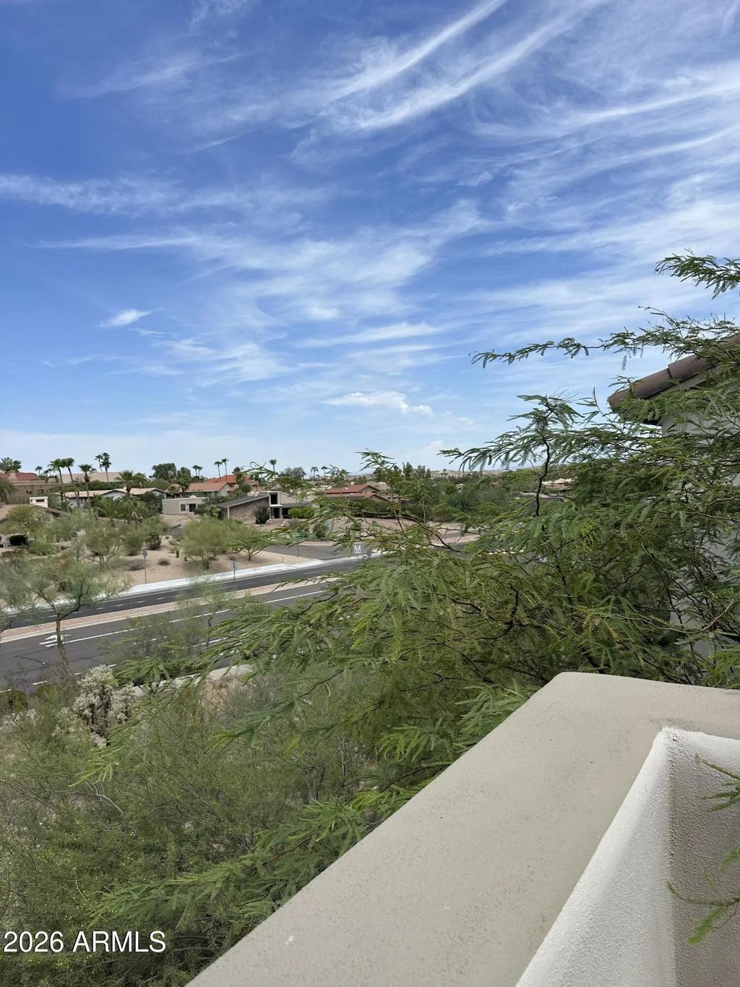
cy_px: 494
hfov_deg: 56.8
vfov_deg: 71.6
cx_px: 370
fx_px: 684
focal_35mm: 24
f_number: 1.78
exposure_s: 1/5848
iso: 80
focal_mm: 6.86
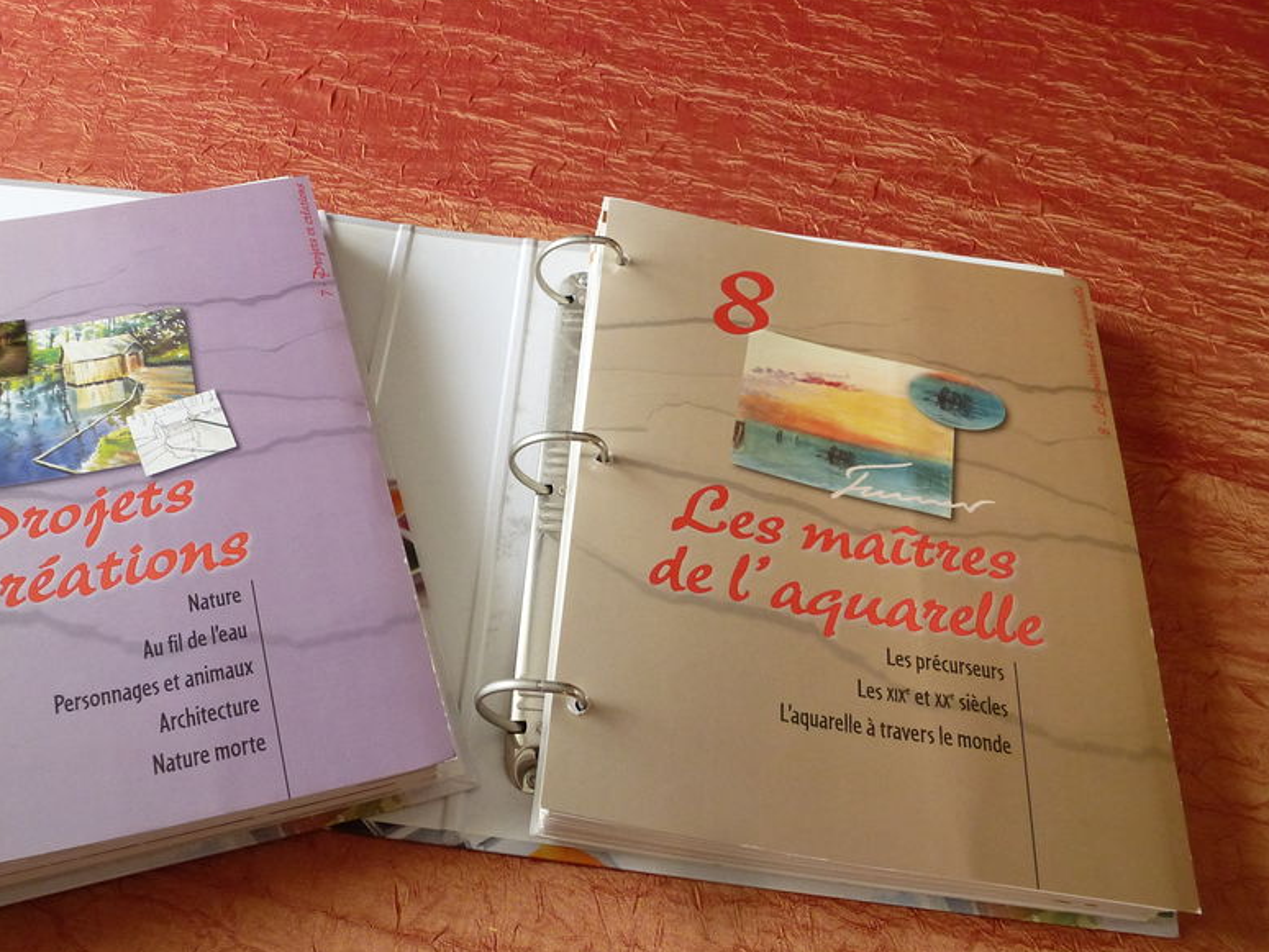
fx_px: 1137
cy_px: 419
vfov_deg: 45.4
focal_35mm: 31
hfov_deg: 57.6
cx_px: 477
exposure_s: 1/25
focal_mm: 4.3
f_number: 3.3
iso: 400
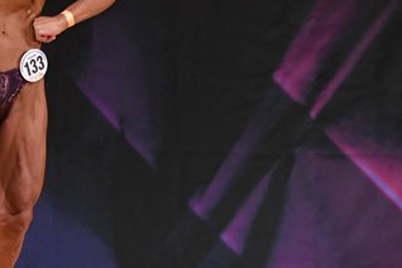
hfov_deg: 3.1
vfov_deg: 2.1
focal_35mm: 658
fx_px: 7347
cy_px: 57
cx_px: 23
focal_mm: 180
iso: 3200
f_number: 5.6
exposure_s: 1/400
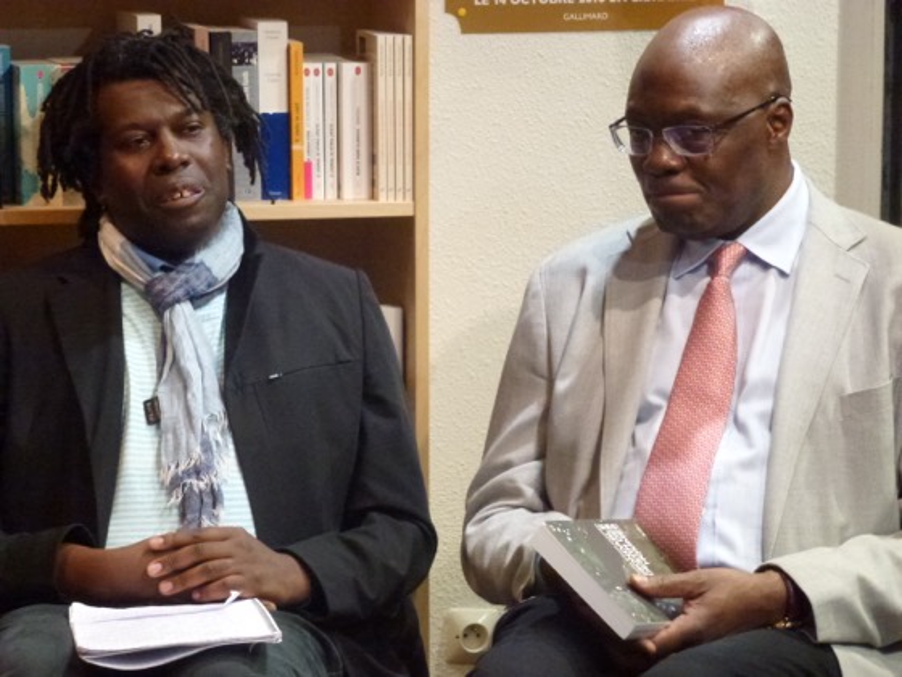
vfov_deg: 11.3
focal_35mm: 131
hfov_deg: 15.1
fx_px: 3414
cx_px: 451
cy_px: 338
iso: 800
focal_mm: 23.4
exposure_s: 1/25
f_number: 5.2
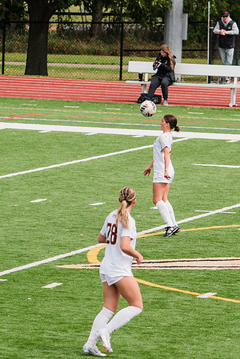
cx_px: 167
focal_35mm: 392
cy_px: 177
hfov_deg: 3.5
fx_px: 3916
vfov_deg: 5.3
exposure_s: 1/1600
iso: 400
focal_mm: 200
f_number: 5.6
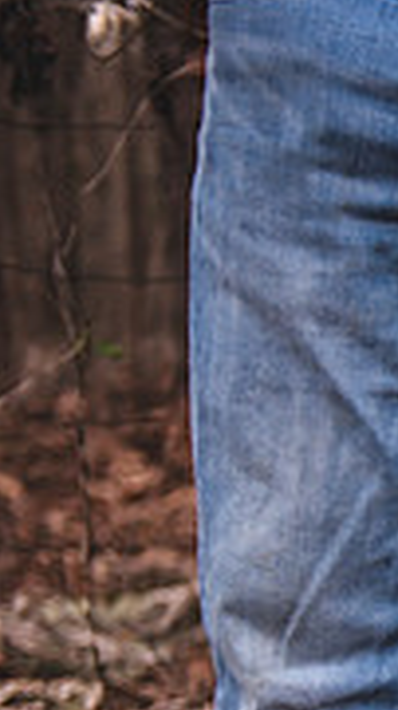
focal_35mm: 162
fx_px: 3045
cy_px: 684
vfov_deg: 13.1
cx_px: 1139
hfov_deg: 6.8
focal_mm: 48
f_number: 2.8
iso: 100
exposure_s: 1/250
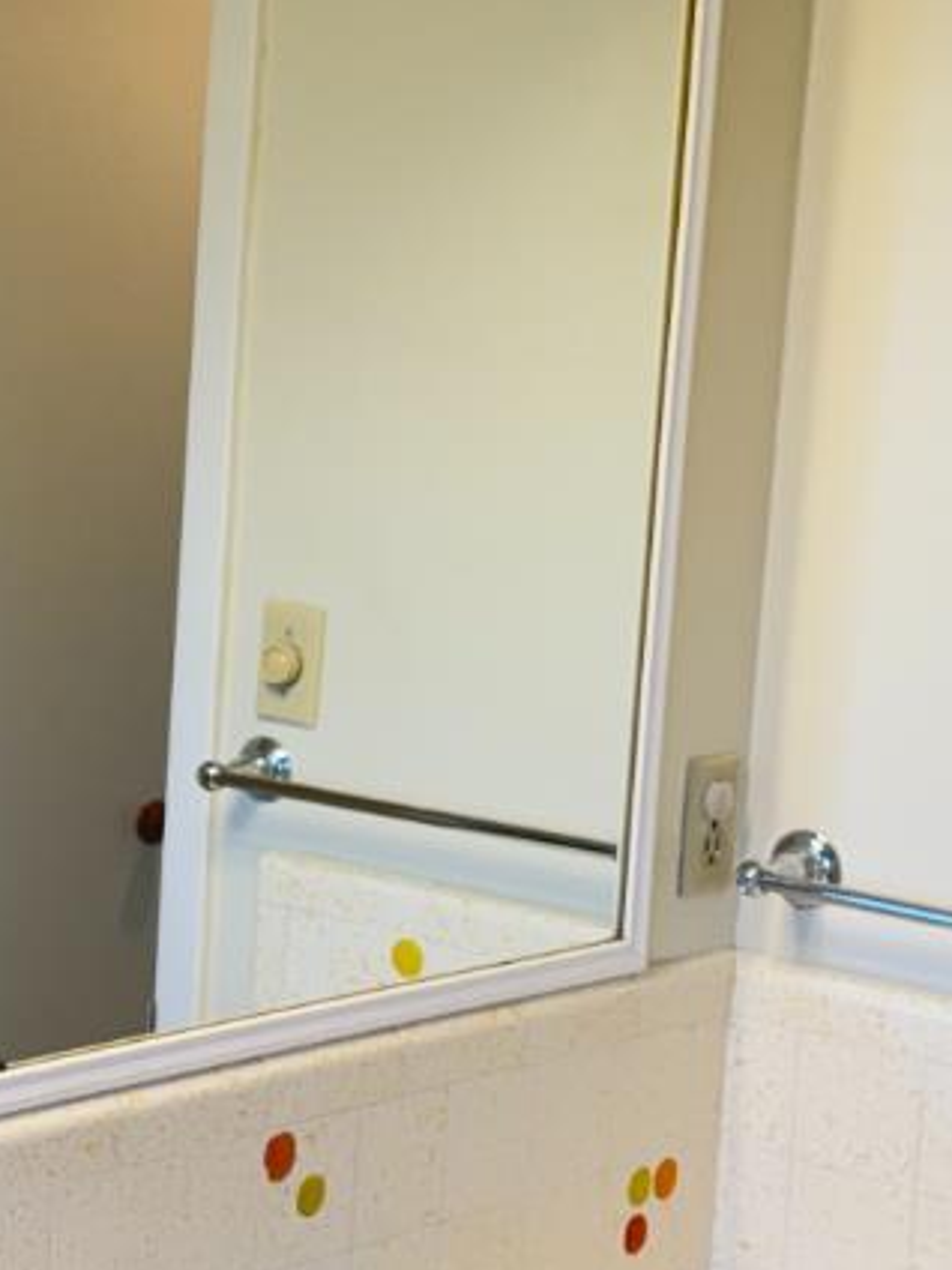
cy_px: 714
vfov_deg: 23.0
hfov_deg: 16.8
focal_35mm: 85
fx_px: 3117
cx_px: -132
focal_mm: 6.76
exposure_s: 1/120
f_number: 1.78
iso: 100
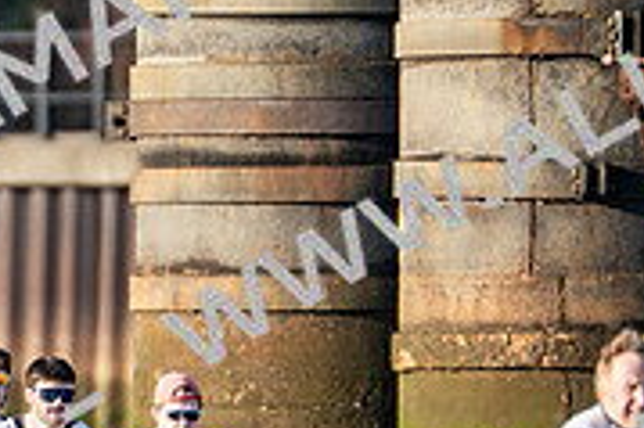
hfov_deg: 0.7
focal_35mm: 2915
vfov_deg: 0.5
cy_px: 426
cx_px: -101
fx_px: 52097
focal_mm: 600
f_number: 6.3
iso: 1000
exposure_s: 1/2000
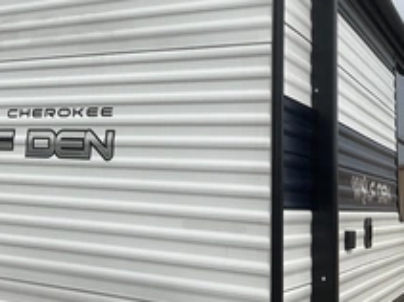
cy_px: 71
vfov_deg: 26.2
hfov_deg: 34.5
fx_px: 642
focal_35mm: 55
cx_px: 119
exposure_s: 1/4065
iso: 25
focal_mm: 3
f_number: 1.8
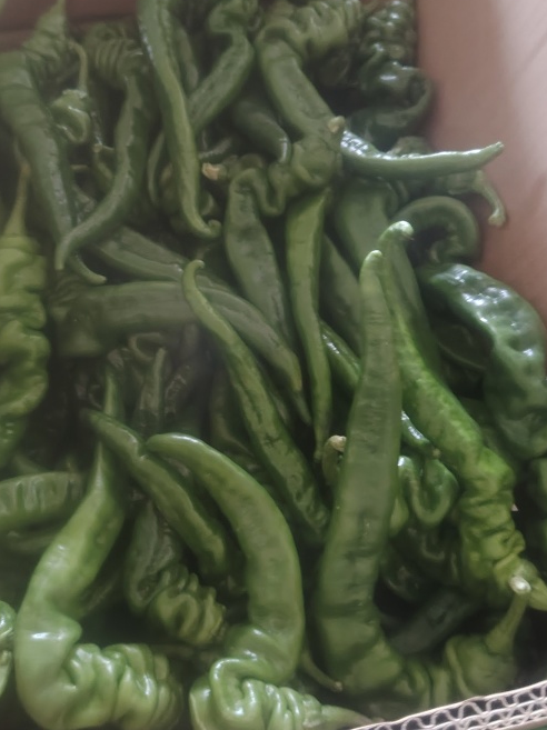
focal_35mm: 39
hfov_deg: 36.6
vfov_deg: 47.9
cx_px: 212
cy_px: 345
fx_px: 823
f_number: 1.75
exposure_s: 1/25
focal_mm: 5.25
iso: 3450
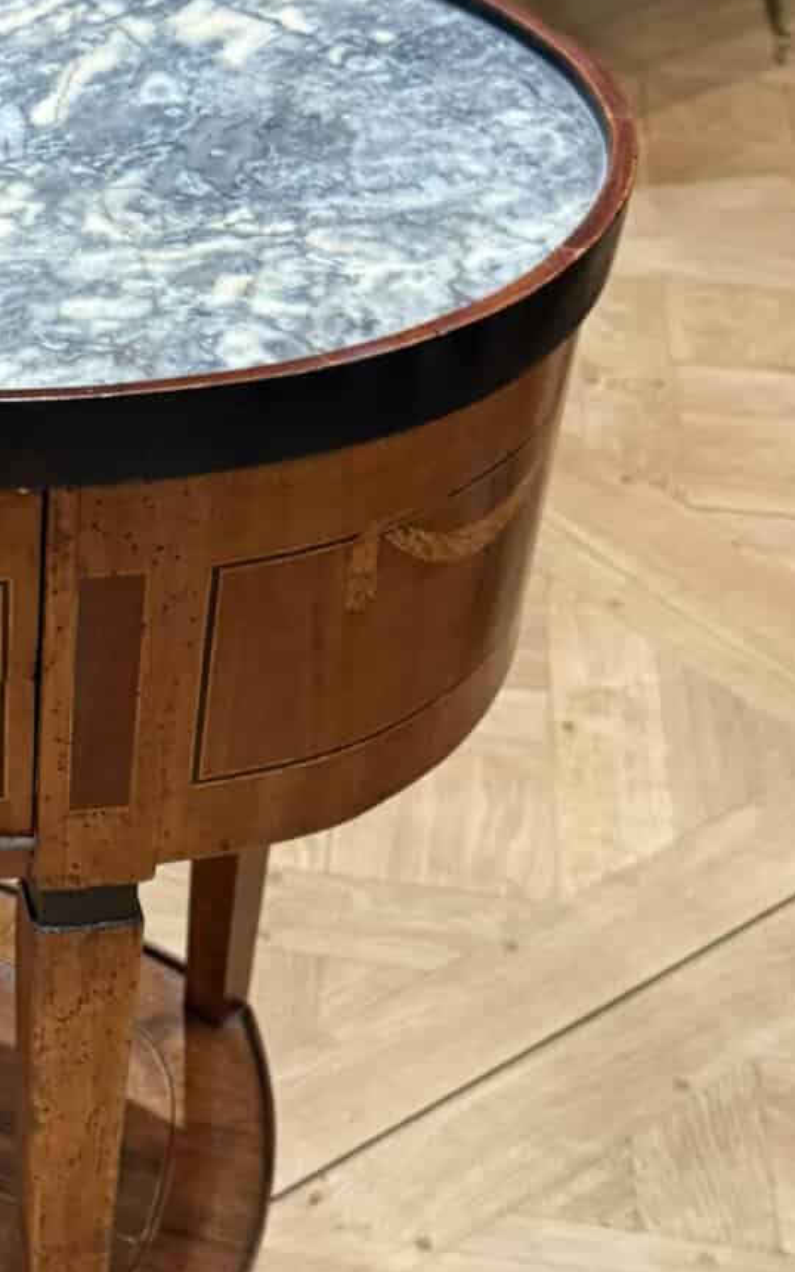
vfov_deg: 32.5
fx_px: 2184
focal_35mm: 63
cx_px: -143
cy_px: 630
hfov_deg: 19.5
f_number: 1.78
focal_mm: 6.76
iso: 400
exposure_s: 1/50
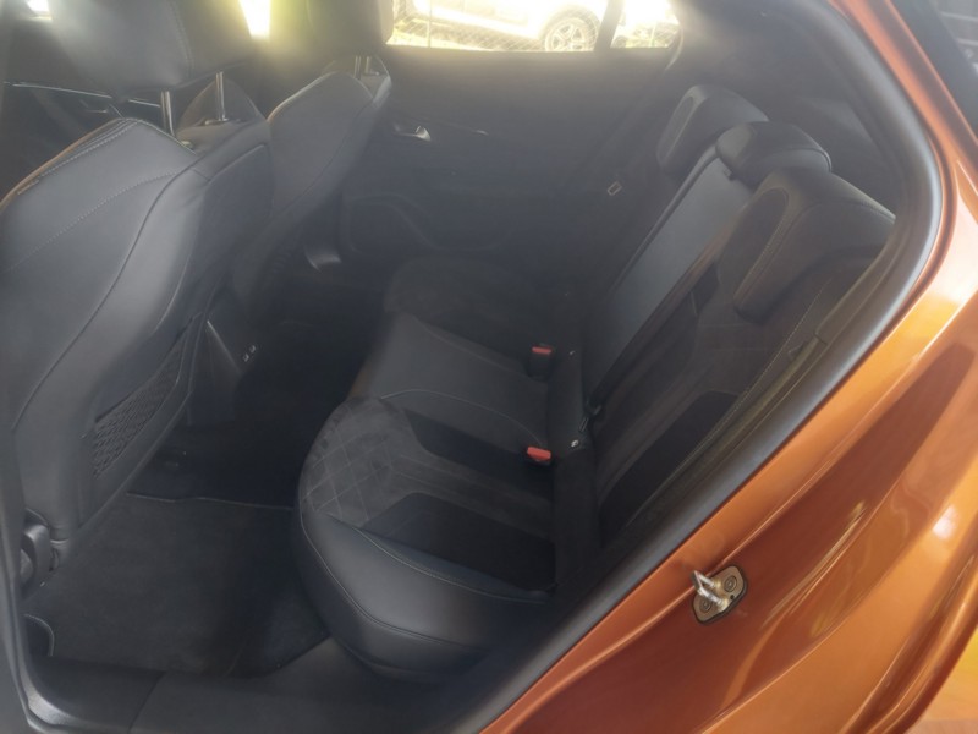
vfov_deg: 54.9
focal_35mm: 25
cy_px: 367
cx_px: 489
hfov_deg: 69.4
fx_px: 706
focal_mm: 5.23
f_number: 1.8
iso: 400
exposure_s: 1/50
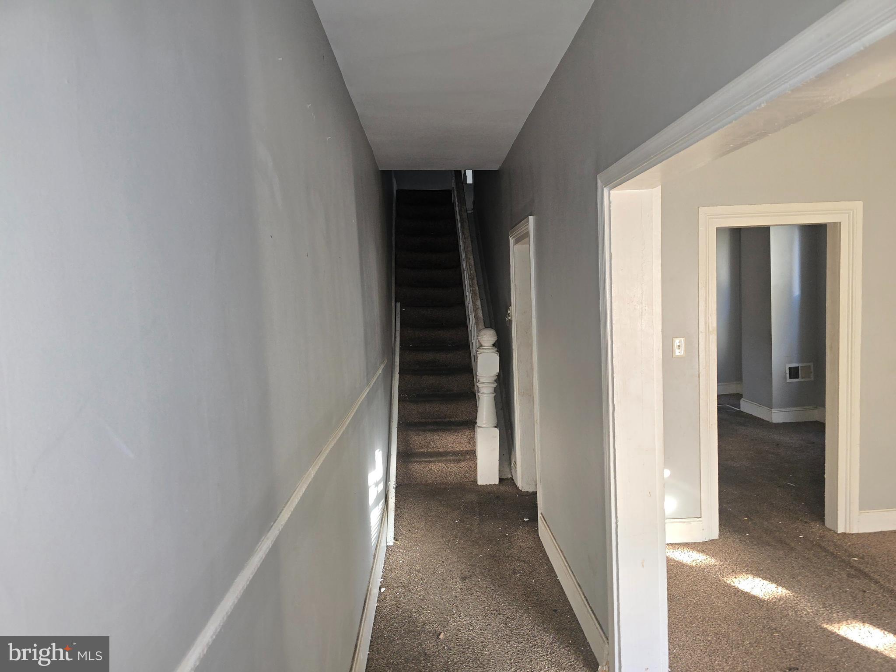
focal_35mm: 23
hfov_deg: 73.9
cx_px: 448
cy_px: 336
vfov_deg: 58.9
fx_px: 595
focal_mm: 6.3
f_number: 1.7
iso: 125
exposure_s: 1/24
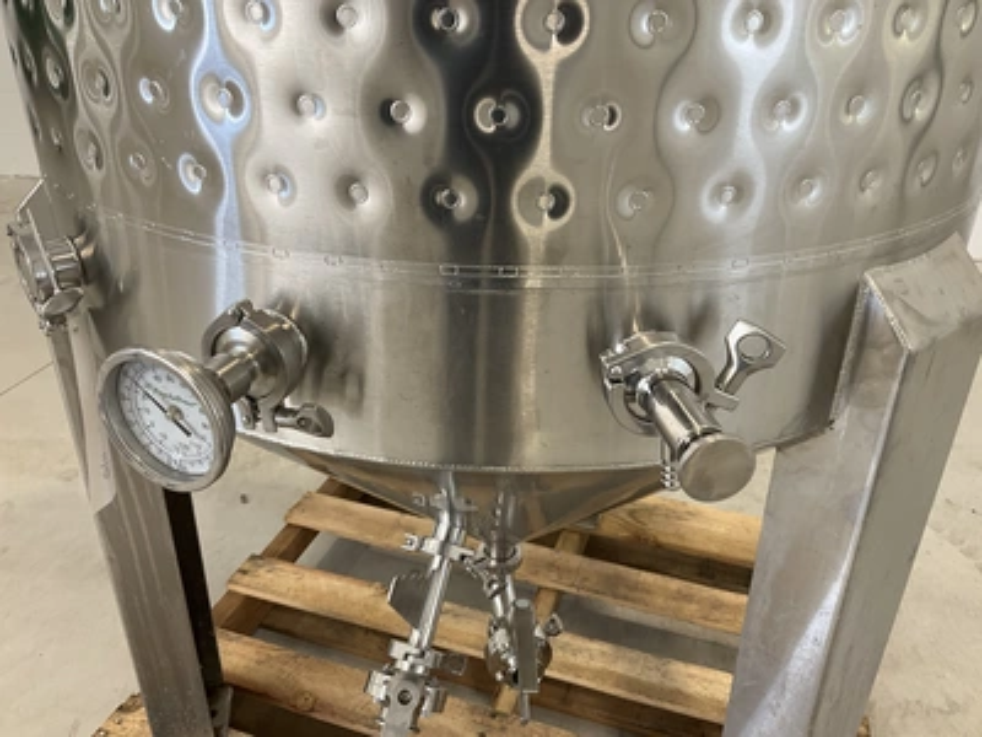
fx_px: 823
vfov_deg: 48.2
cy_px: 368
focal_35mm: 29
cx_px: 491
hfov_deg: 61.7
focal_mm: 3
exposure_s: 1/122
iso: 50
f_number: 1.8
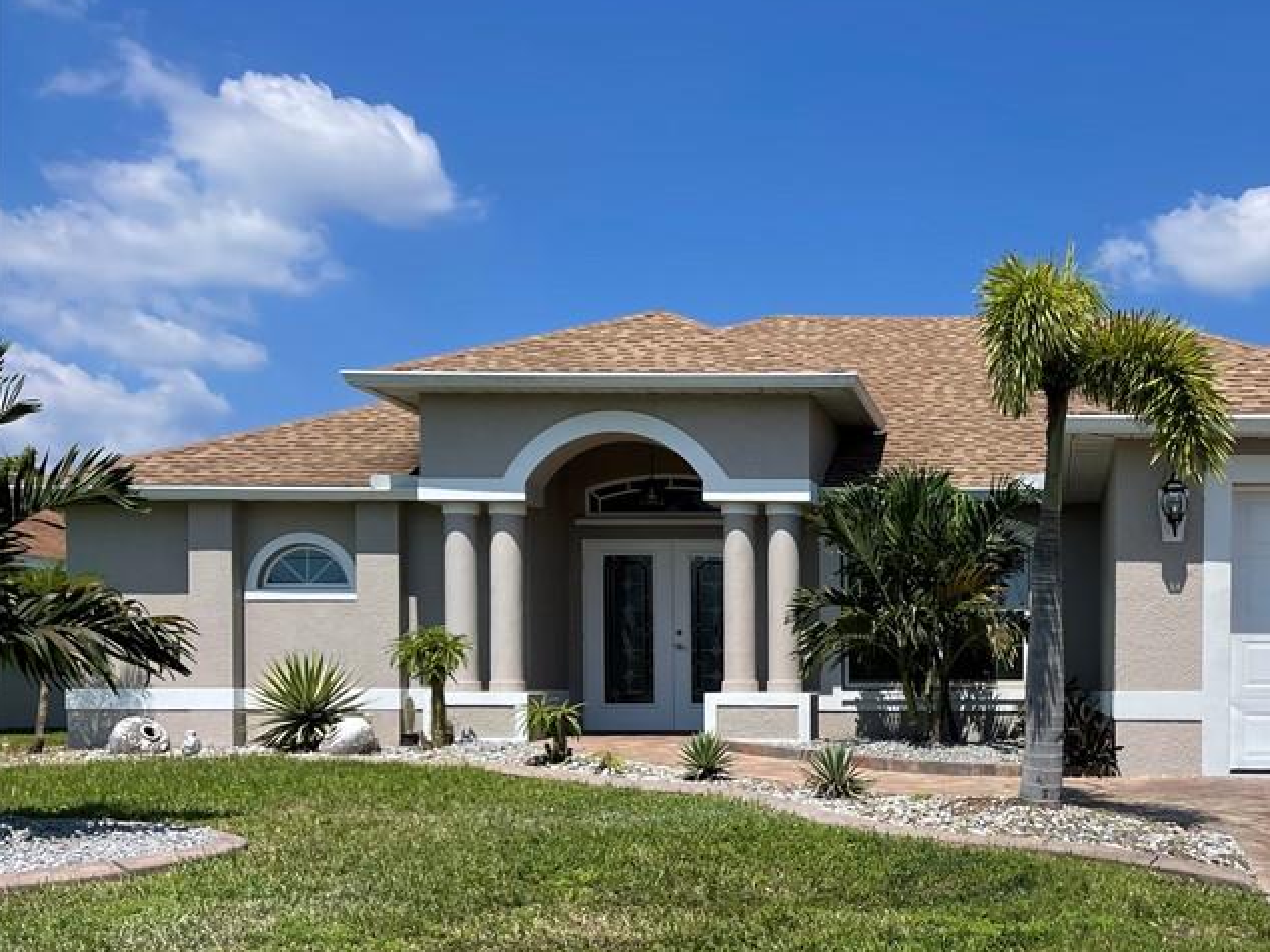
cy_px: 713
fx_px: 1540
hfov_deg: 42.8
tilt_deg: -0.9
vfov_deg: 33.6
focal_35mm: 42
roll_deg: -0.2
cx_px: 1018
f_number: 1.6
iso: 32
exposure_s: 1/4717
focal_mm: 5.1
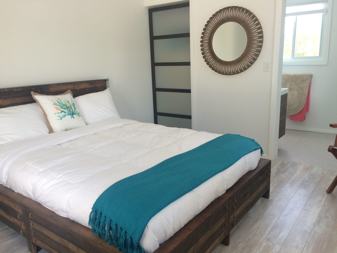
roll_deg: +1.4
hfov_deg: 61.7
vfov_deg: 48.2
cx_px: 168
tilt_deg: -13.2
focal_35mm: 29
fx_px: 282
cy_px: 126
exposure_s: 1/120
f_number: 2.2
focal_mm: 4.15
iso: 64
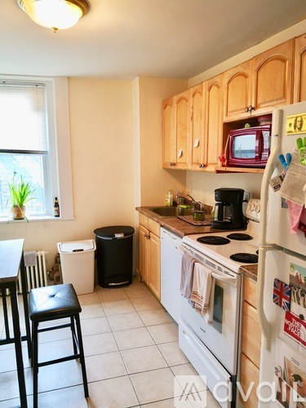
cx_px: 153
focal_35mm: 27
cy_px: 204
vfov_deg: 65.3
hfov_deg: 51.4
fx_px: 318
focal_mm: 3.95
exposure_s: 1/100
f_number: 1.6
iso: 400
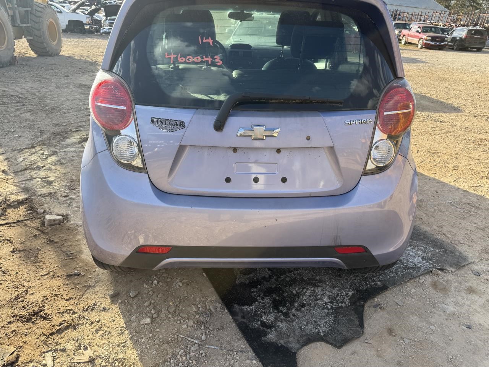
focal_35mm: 24
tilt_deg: -26.0
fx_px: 339
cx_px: 244
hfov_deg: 71.6
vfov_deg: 56.8
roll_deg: -6.5
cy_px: 184
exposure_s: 1/1156
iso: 80
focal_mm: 6.76
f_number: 1.78
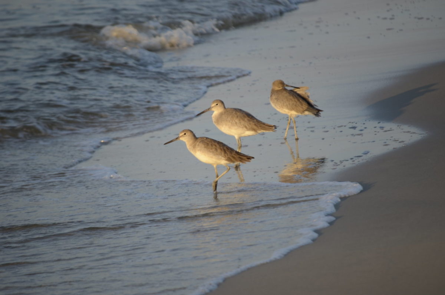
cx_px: 222
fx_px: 3701
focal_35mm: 300
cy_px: 148
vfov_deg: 4.6
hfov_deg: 6.9
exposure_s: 1/200
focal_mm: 200
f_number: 5.6
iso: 100
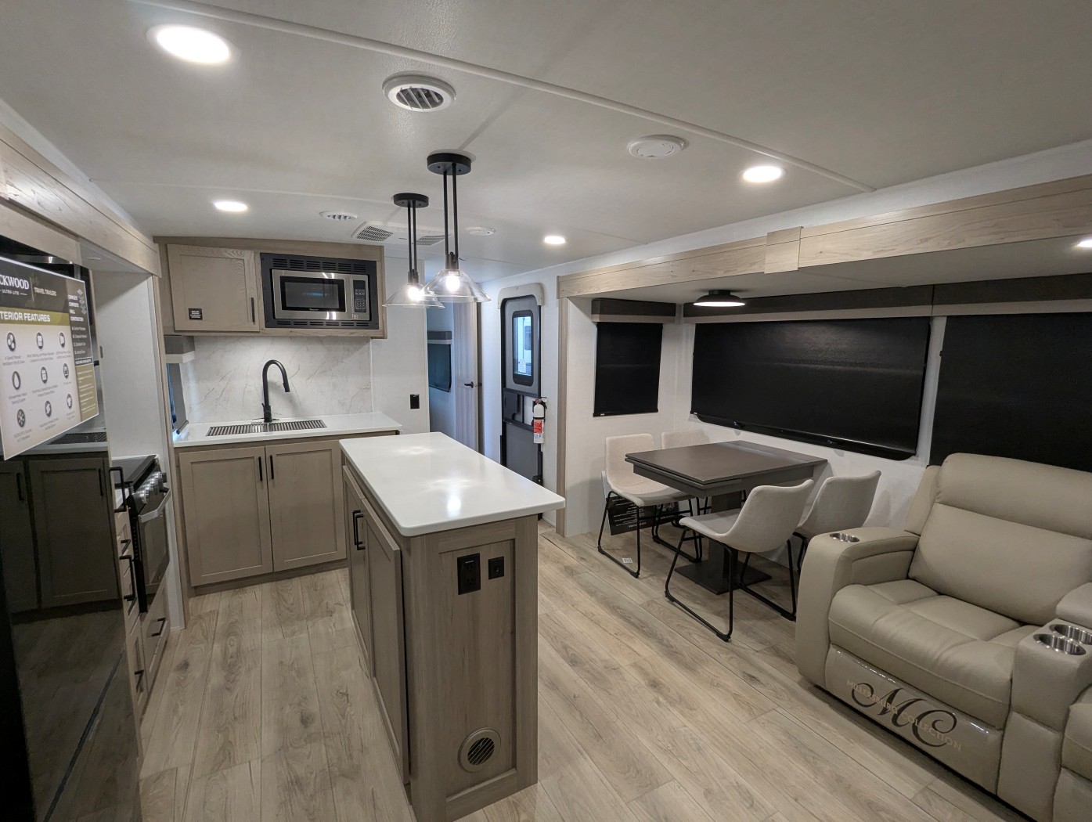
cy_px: 411
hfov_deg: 94.4
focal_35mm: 16
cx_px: 546
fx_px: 505
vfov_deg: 78.2
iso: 161
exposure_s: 1/76.8
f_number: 2.2
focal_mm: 2.35
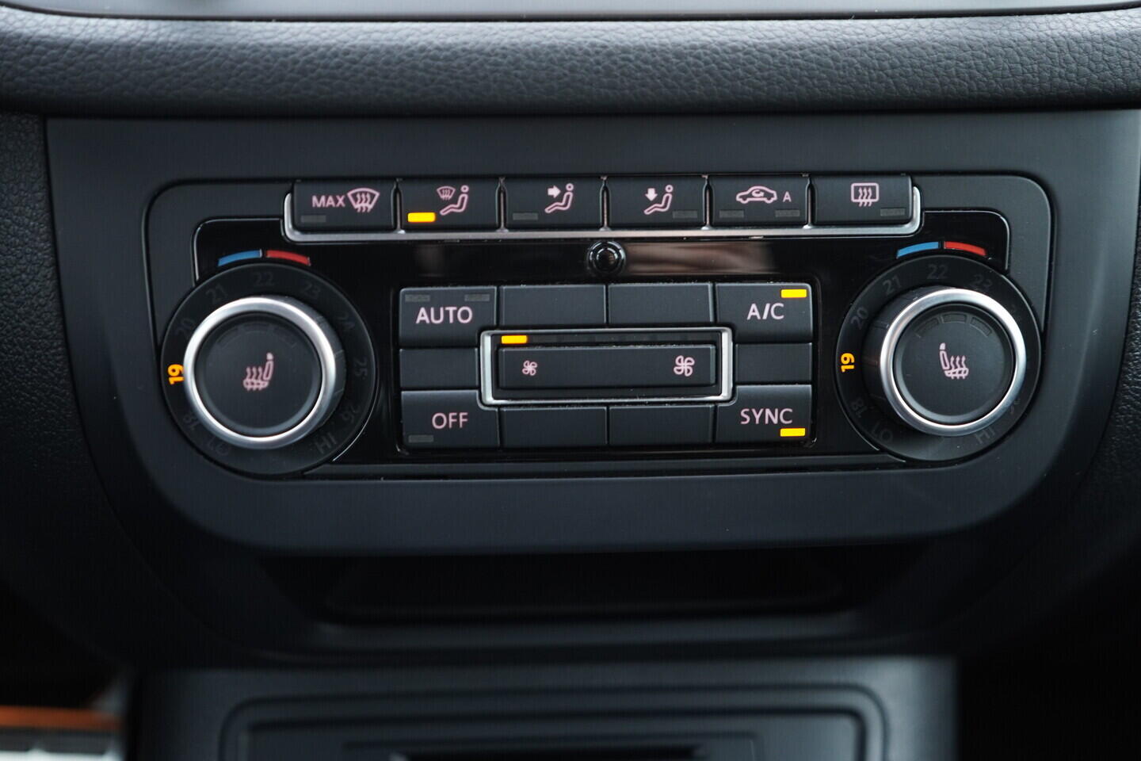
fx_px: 1141
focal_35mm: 36
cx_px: 570
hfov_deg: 53.1
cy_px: 380
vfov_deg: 36.9
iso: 640
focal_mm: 24
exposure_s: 1/40
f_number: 2.8
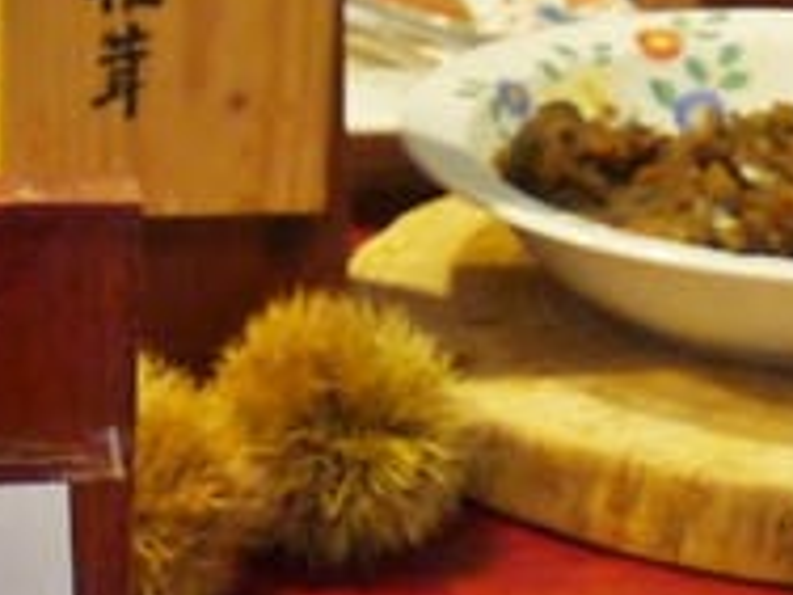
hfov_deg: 11.0
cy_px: 1515
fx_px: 4101
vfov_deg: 7.6
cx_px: 72
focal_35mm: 179
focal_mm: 14
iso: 640
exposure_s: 1/125
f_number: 3.5
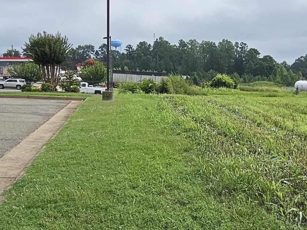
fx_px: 417
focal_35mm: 47
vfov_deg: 30.9
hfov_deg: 40.4
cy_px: 120
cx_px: 139
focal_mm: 2.2
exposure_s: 1/4926
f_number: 2.2
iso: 50
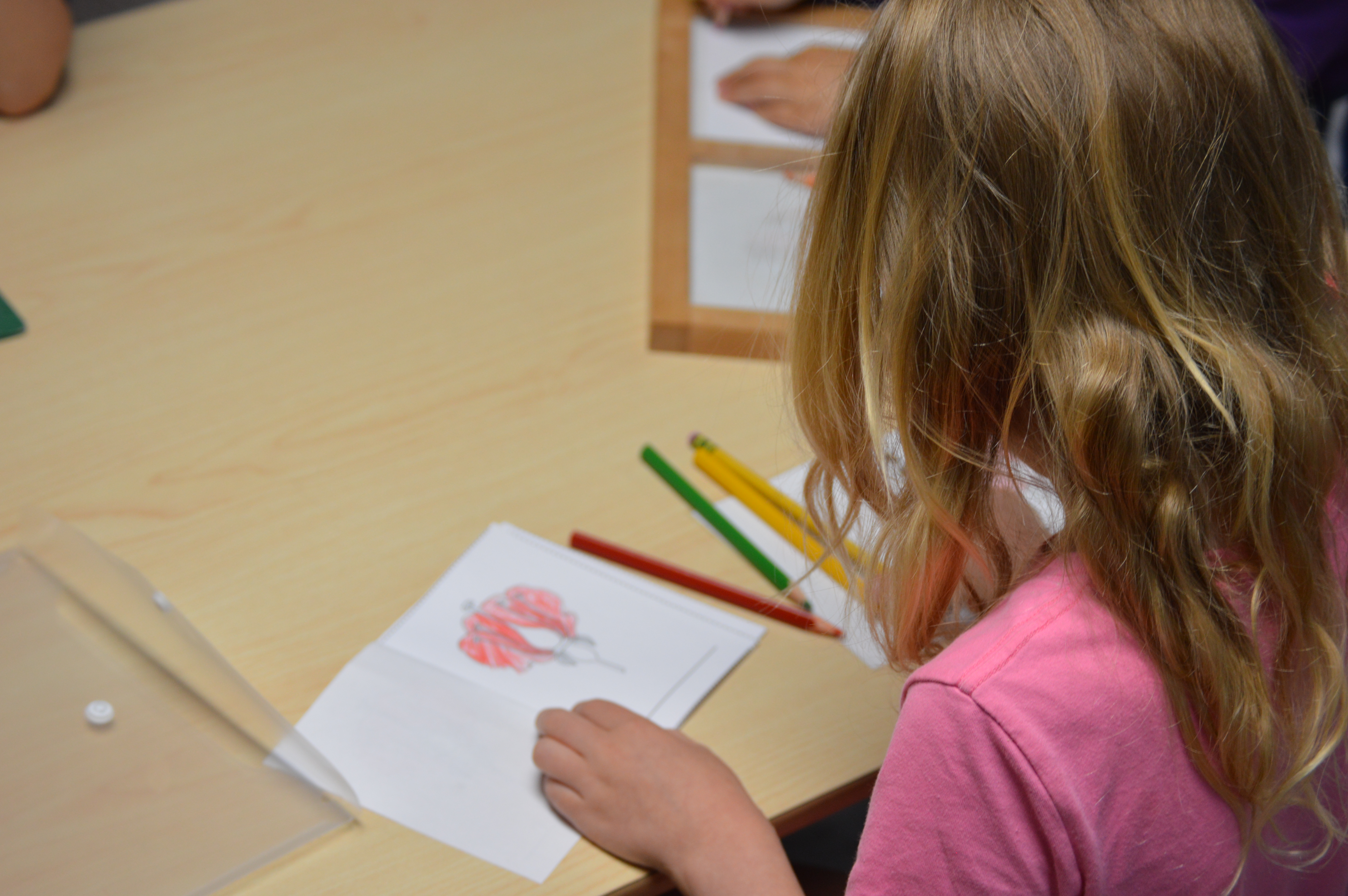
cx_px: 674
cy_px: 448
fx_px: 3086
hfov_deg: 24.6
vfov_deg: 16.5
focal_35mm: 82
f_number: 4
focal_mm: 55
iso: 400
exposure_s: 1/60
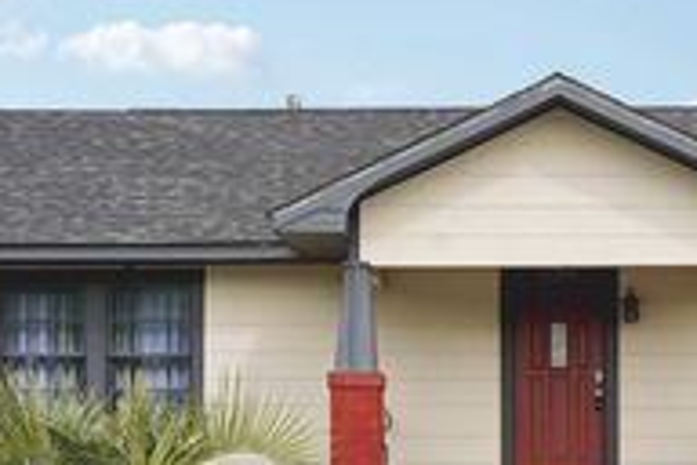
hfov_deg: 22.2
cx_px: 530
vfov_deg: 14.9
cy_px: 405
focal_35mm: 91
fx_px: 1762
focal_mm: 35
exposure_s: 1/1000
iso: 500
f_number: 8
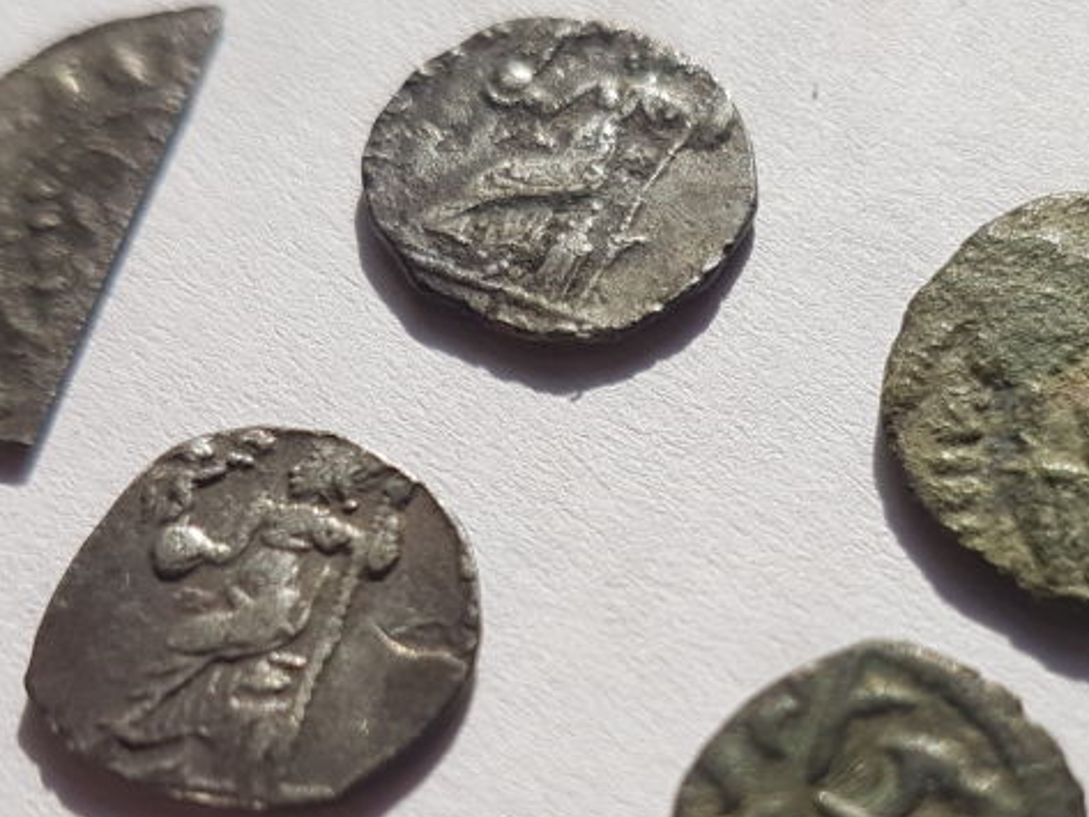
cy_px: 532
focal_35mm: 55
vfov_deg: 26.4
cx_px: 801
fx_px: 1731
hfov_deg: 34.3
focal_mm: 4.2
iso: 40
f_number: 1.7
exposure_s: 1/1908
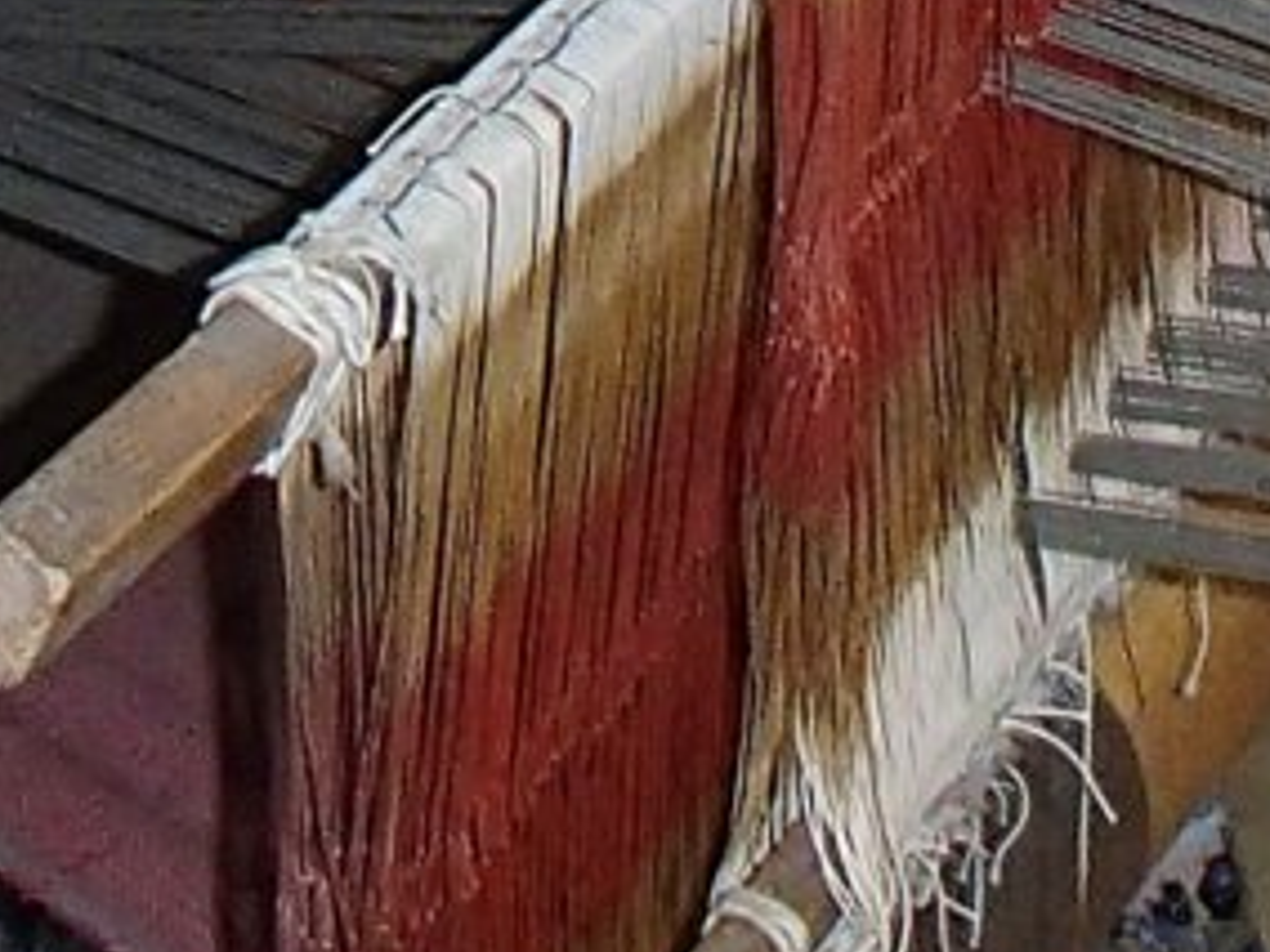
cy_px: -1028
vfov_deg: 8.8
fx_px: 5797
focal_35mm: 158
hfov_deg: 12.5
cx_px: 496
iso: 400
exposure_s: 1/30
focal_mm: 5
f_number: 3.9
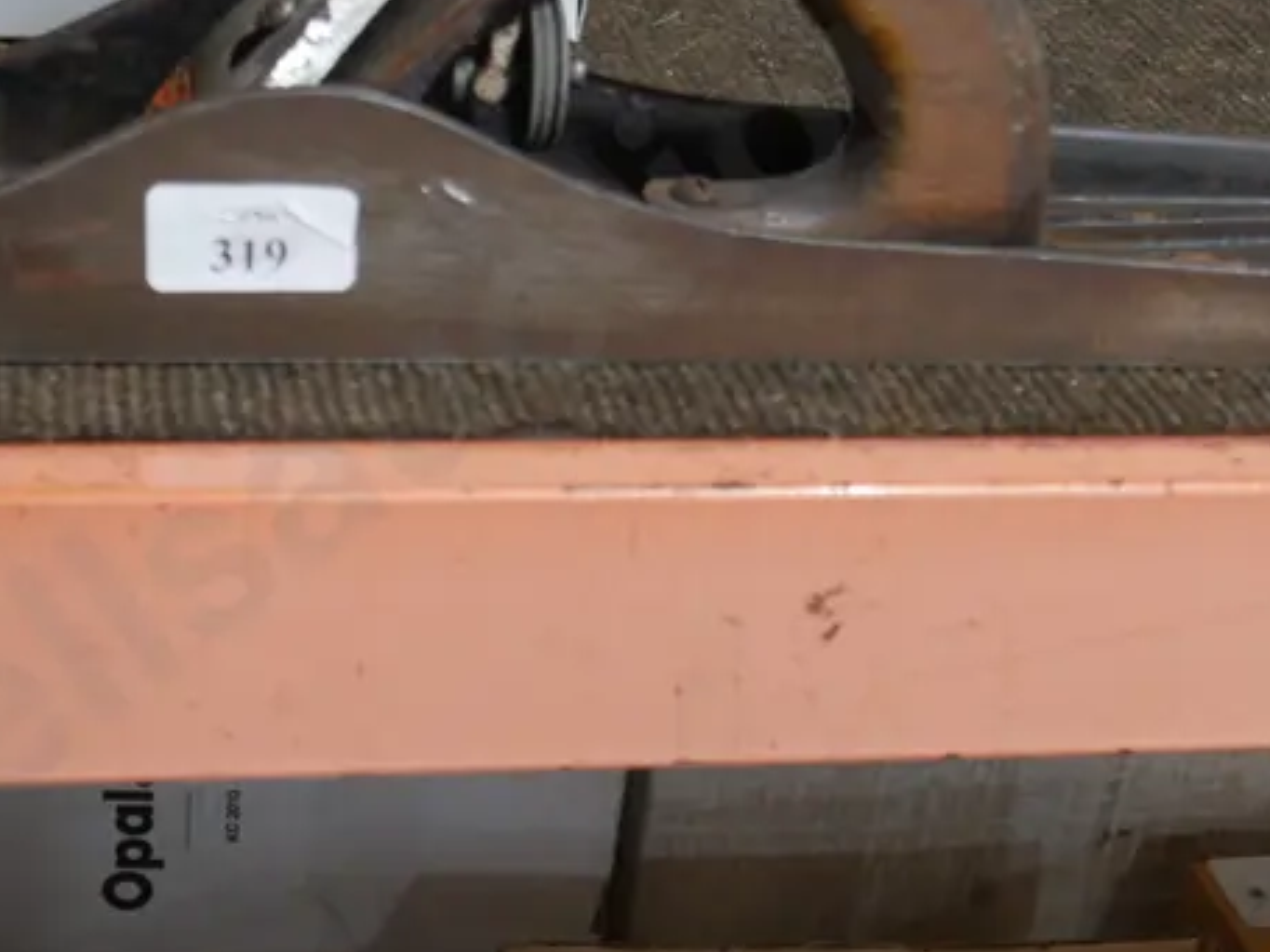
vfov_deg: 23.2
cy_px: 391
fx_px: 2311
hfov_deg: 30.5
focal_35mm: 63
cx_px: 444
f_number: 3.5
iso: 500
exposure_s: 1/60
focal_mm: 14
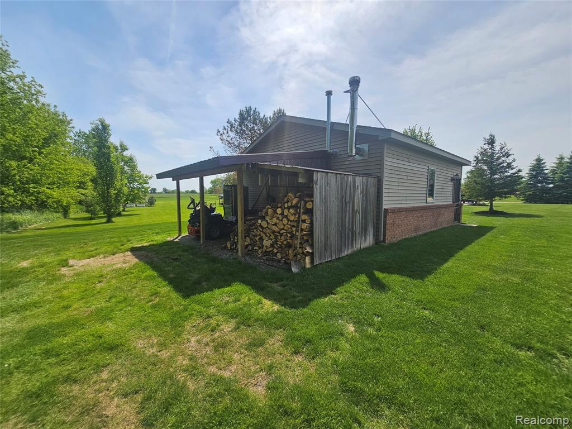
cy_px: 214
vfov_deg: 89.9
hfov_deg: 106.2
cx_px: 286
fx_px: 215
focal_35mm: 13
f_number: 2.2
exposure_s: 1/2204
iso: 50
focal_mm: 2.2
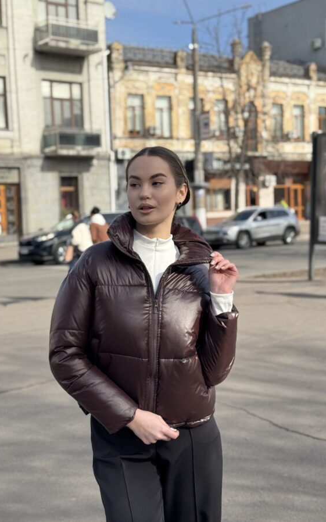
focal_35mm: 51
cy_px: 261
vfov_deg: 39.6
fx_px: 725
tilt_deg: -3.2
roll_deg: +1.6
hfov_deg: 25.3
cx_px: 144
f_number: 1.78
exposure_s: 1/2513
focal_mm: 6.76
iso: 64
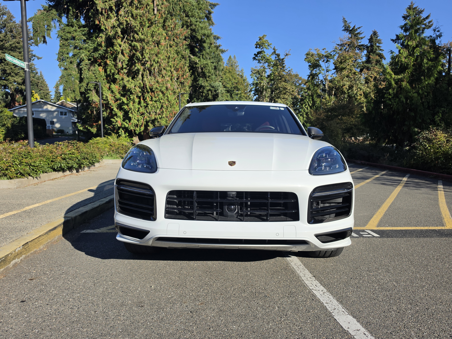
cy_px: 170
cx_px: 226
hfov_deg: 73.9
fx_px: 300
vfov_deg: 58.9
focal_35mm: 23
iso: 64
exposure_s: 1/7939
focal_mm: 6.5
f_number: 1.4
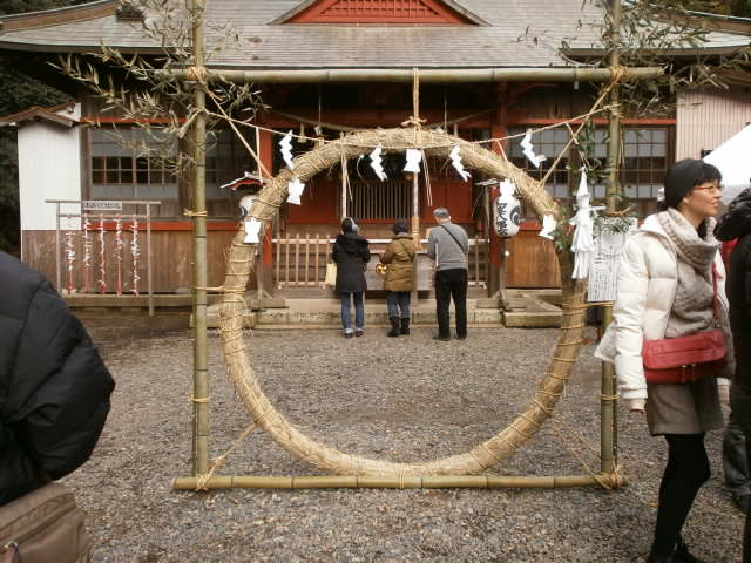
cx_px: 376
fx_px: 694
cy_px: 282
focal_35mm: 32
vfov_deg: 44.2
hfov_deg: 56.8
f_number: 3.1
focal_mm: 5.8
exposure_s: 1/250
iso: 100
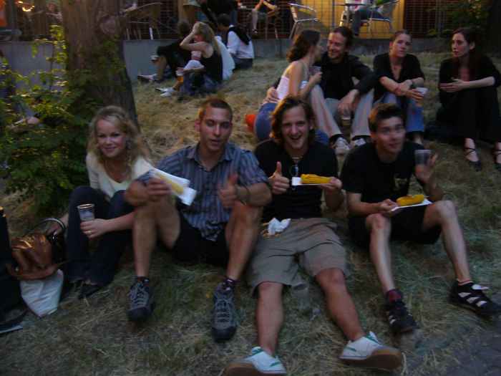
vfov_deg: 40.7
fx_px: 507
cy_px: 188
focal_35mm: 35
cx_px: 250
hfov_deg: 52.6
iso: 200
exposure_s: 1/8
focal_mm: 5.8
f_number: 2.8
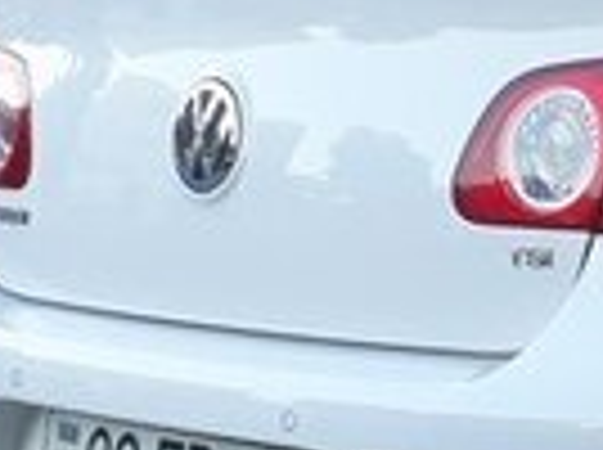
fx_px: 2313
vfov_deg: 11.1
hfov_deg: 12.9
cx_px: 1202
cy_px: 160
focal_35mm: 133
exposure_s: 1/100
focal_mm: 3.6
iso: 64
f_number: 1.9
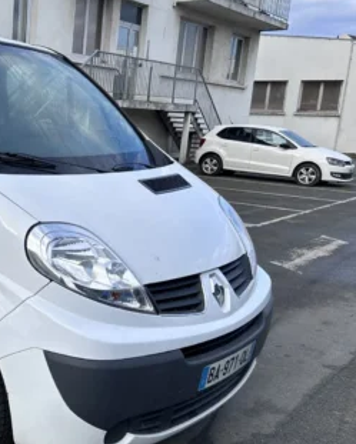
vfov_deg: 37.9
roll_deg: -2.9
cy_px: 263
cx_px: -21
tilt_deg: -13.9
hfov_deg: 28.4
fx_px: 645
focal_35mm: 49
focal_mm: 5.7
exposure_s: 1/2165
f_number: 1.5
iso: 50
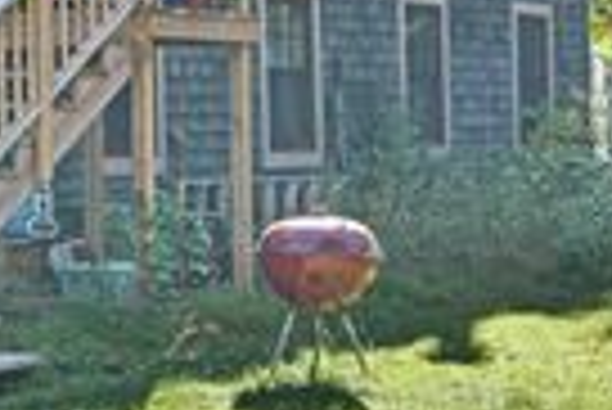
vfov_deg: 13.8
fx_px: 1685
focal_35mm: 99
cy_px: 106
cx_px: -261
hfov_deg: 18.6
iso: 100
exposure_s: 1/250
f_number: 5.6
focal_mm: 18
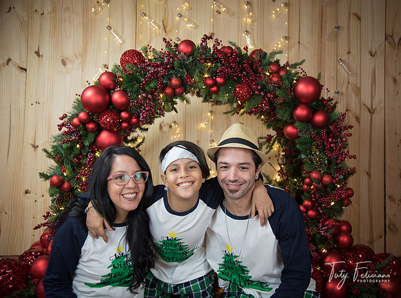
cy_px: 149
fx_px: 397
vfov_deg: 41.2
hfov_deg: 53.5
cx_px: 223
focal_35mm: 34
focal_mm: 32
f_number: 4
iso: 1000
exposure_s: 1/60
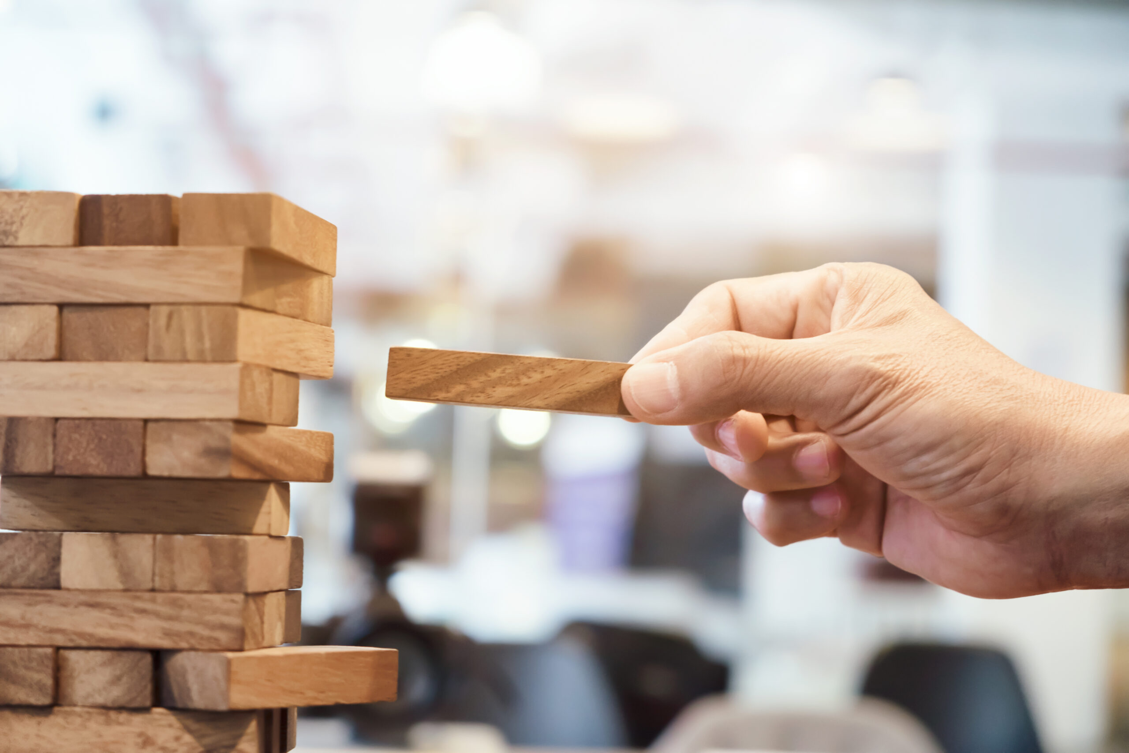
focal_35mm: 83
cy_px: 376
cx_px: 564
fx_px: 2603
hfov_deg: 24.5
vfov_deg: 16.5
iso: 800
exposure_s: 1/30
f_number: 4
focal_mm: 55
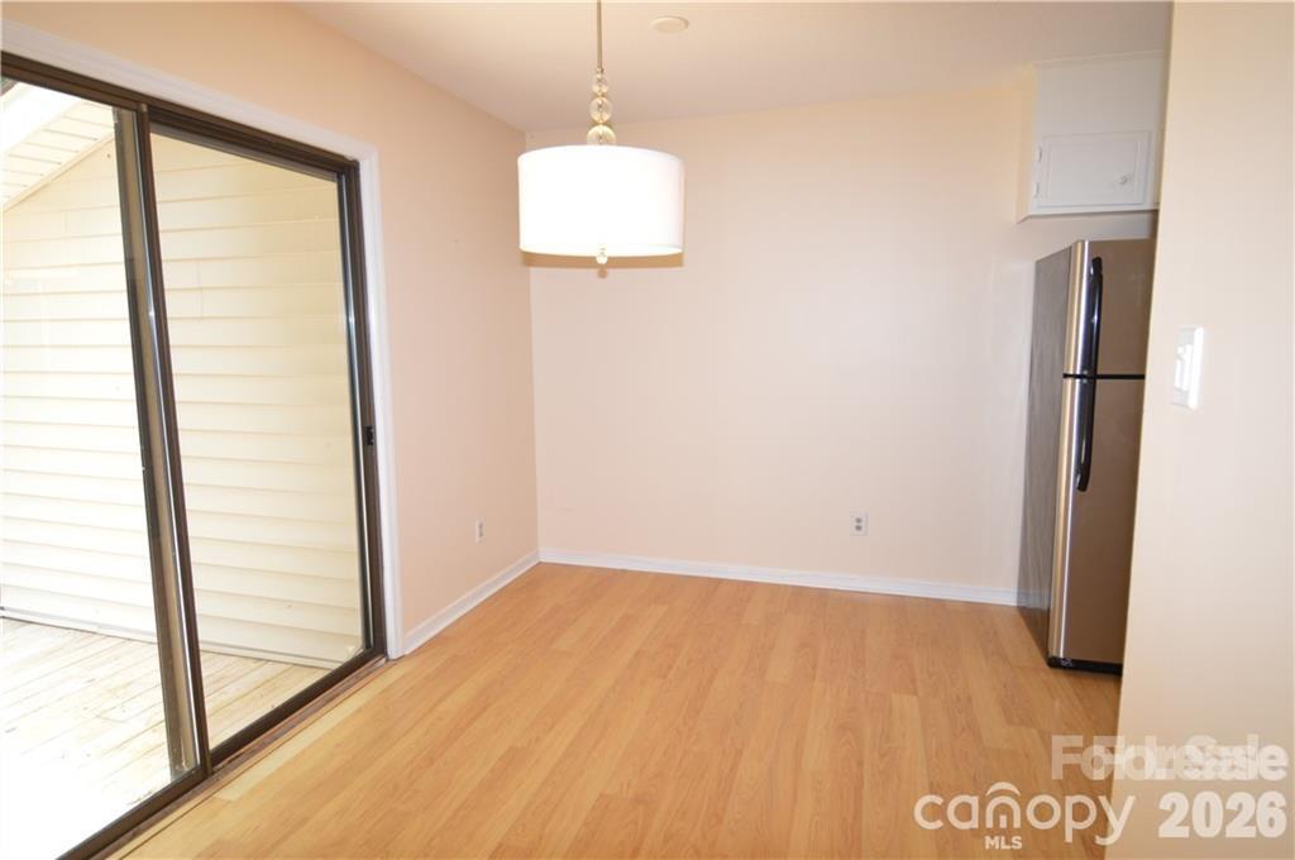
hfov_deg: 85.5
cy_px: 430
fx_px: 701
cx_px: 648
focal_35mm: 20
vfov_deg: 63.1
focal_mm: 13
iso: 400
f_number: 5
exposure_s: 1/100
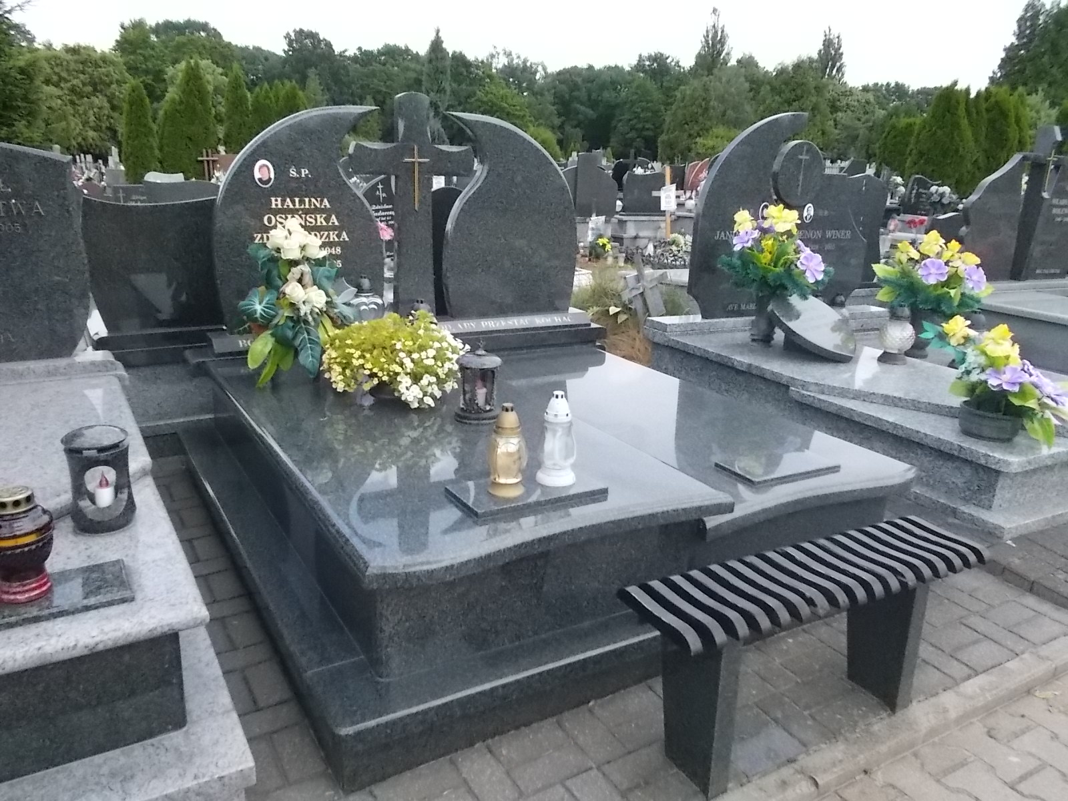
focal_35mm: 26
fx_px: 802
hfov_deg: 67.3
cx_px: 534
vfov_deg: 53.1
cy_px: 400
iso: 400
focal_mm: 4.6
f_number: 8
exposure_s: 1/320
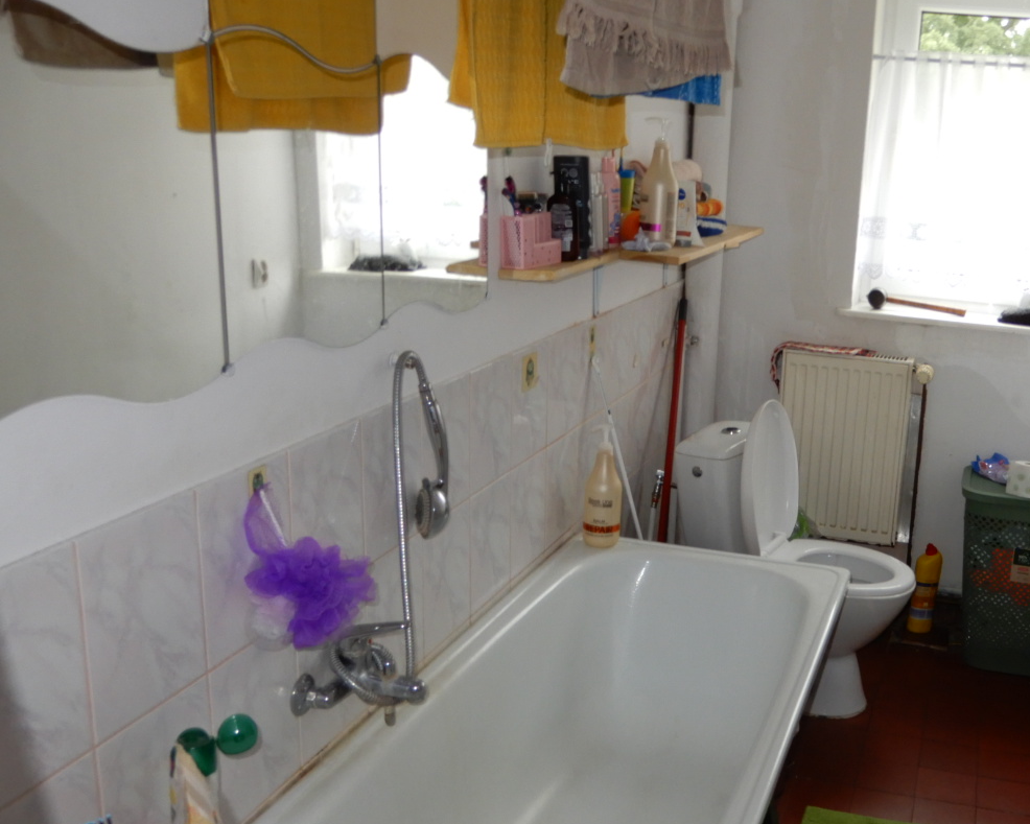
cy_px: 447
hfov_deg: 46.3
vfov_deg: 39.1
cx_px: 769
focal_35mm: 38
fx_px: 1159
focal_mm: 4.3
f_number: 3.4
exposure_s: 1/30
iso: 110
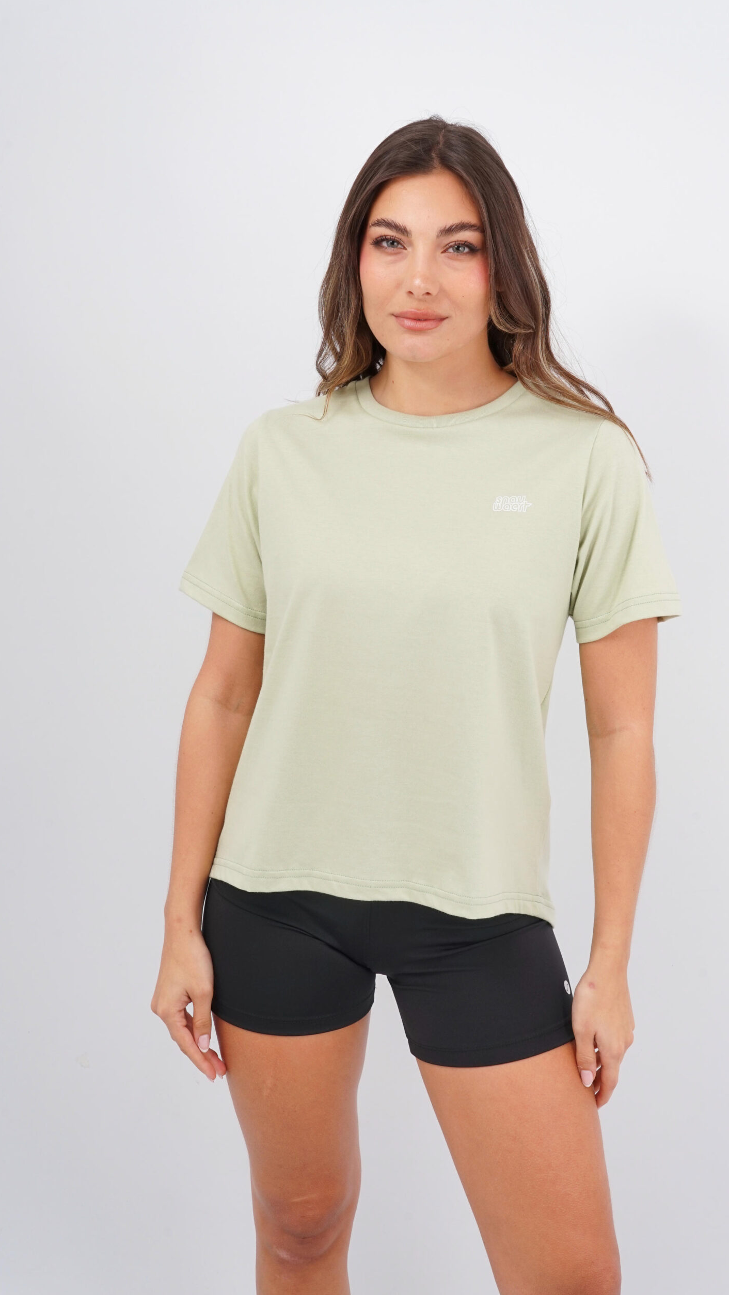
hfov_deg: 25.4
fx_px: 1615
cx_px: 397
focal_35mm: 47
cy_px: 640
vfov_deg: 43.7
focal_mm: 44
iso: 160
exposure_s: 1/125
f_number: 14
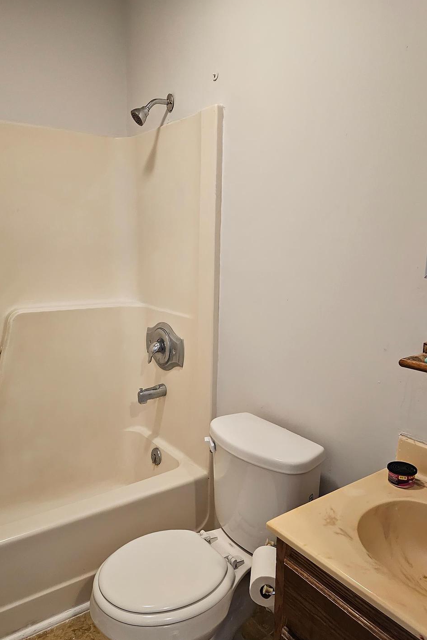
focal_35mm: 26
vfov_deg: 69.3
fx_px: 463
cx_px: 202
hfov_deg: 49.5
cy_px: 341
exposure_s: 1/170
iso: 1250
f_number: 1.7
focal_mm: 6.3
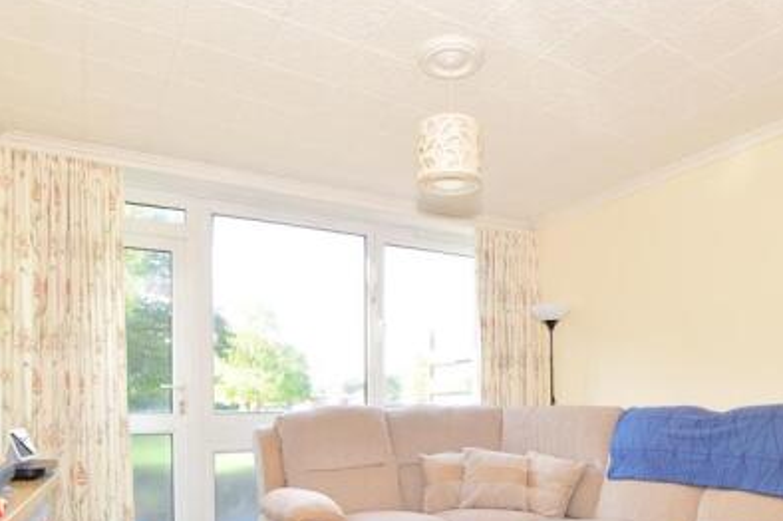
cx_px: 427
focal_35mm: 25
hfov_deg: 71.4
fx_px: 543
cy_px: 411
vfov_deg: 48.5
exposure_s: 1/60
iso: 500
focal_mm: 10
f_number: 7.1
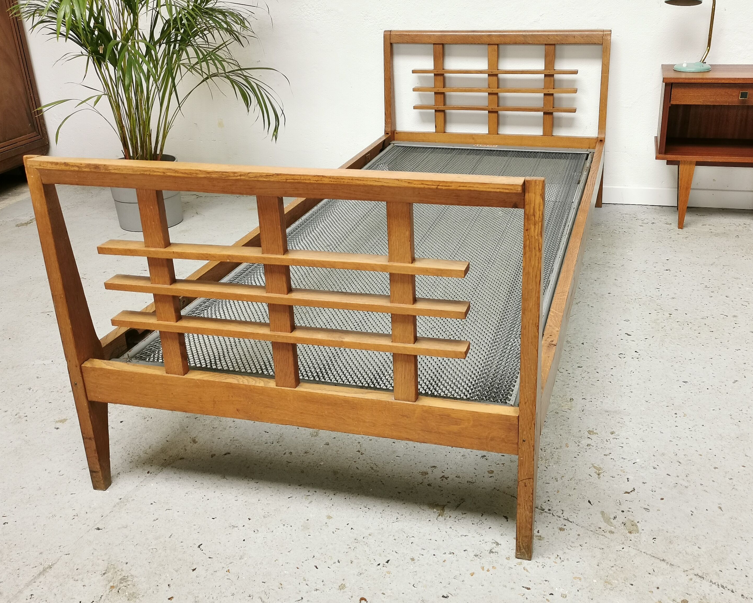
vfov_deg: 41.1
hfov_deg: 50.2
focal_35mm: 36
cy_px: 270
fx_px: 802
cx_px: 419
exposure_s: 1/100
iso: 80
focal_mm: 5.58
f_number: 1.8
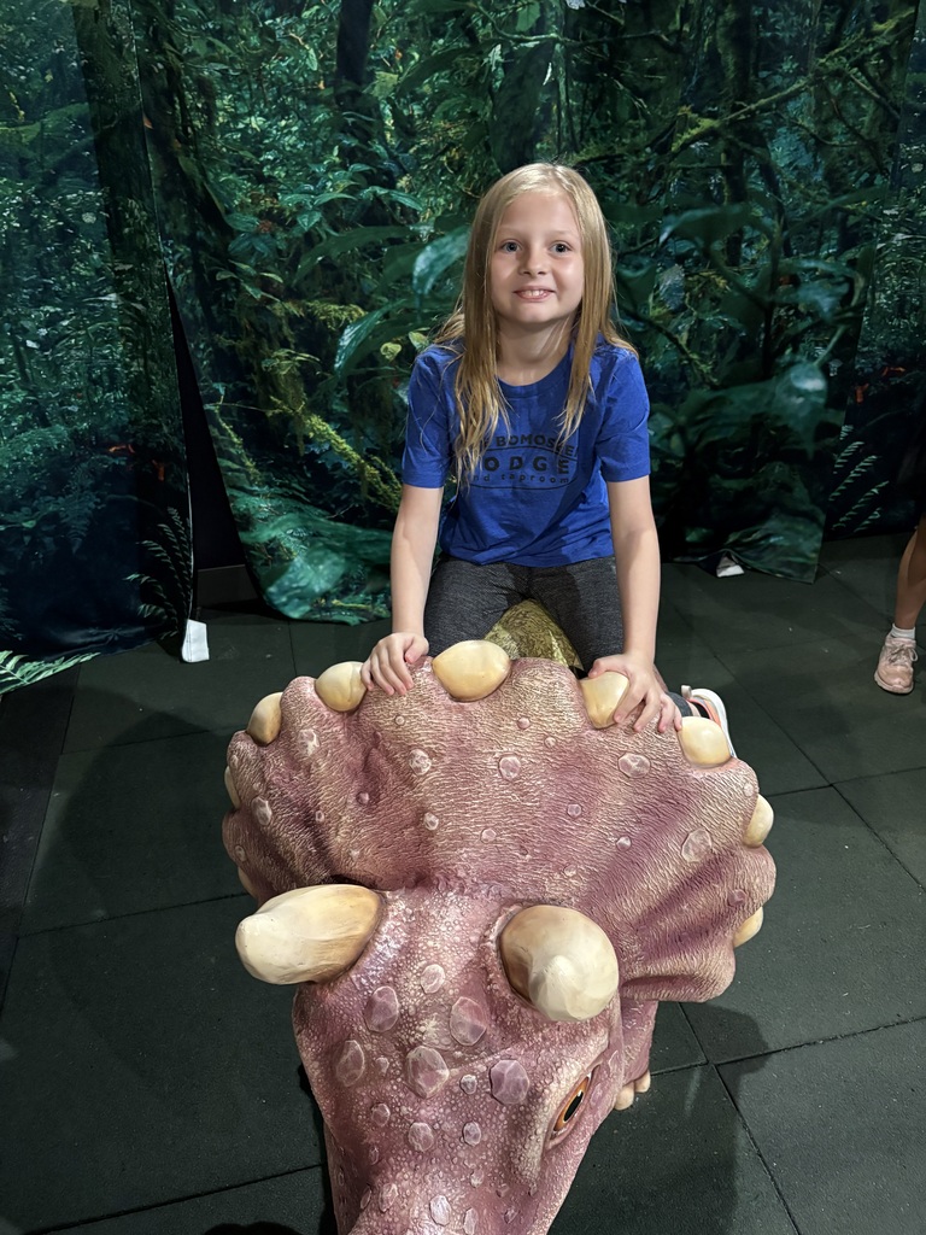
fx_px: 927
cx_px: 463
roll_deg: +1.2
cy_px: 618
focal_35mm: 26
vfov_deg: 67.3
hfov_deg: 53.1
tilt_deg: -27.2
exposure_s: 1/60
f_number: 1.6
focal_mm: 5.96
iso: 500
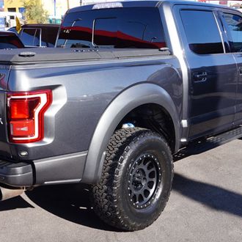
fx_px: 410
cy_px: 105
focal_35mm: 52
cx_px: 100
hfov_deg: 32.8
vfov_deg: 32.8
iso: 100
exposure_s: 1/80
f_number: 9
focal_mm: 21
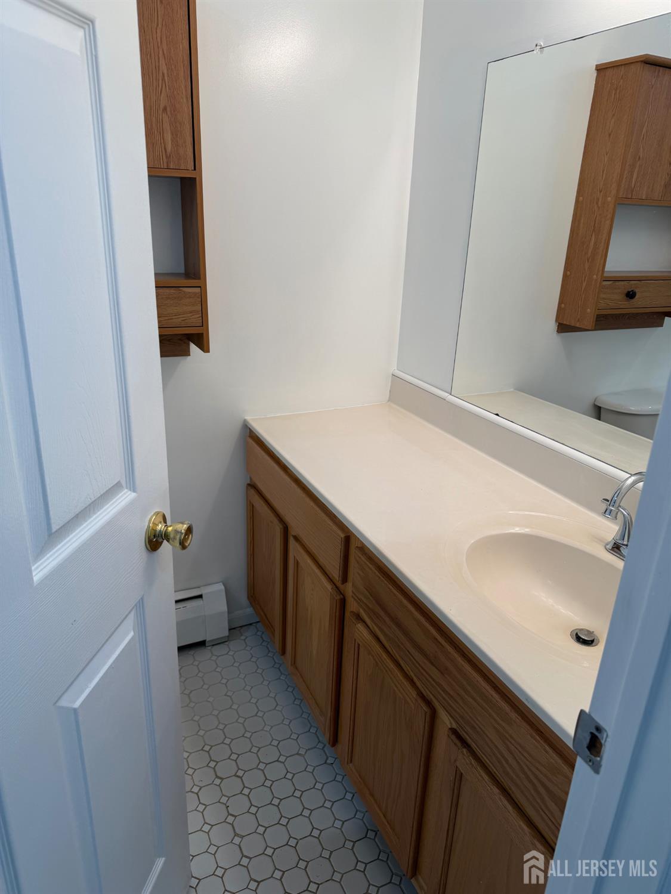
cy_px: 447
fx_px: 620
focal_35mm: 24
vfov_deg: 71.6
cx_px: 336
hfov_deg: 56.8
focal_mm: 6.76
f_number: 1.78
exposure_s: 1/120
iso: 64
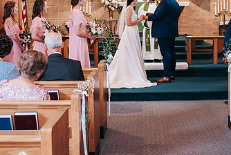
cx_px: 151
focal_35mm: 61
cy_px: 27
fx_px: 392
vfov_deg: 21.9
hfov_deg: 32.6
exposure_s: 1/125
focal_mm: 35
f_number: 3.2
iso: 800
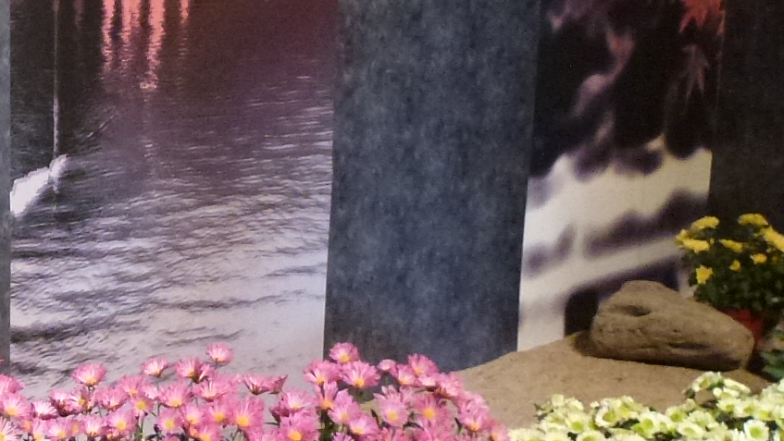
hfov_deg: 25.5
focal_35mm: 79
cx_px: -8
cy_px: 215
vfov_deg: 15.3
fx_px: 1643
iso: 400
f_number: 3.3
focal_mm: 4.3
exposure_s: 1/20
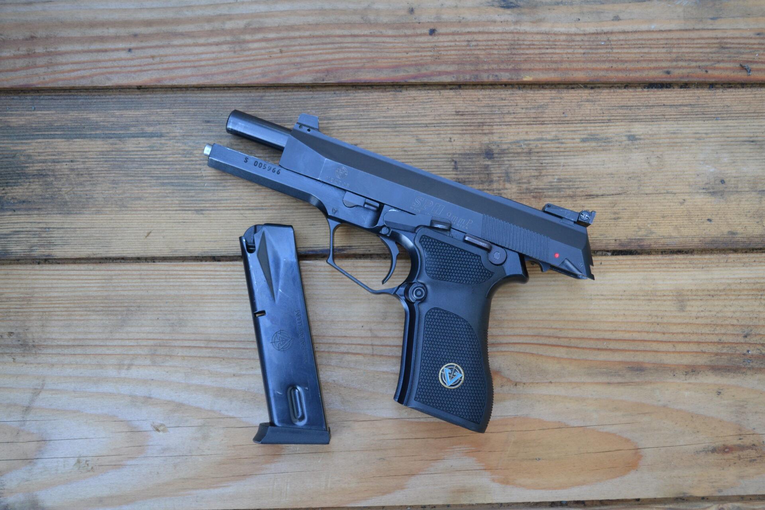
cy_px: 255
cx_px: 382
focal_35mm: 39
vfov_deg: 34.2
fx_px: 829
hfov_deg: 49.6
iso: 400
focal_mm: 26
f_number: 5
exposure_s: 1/100
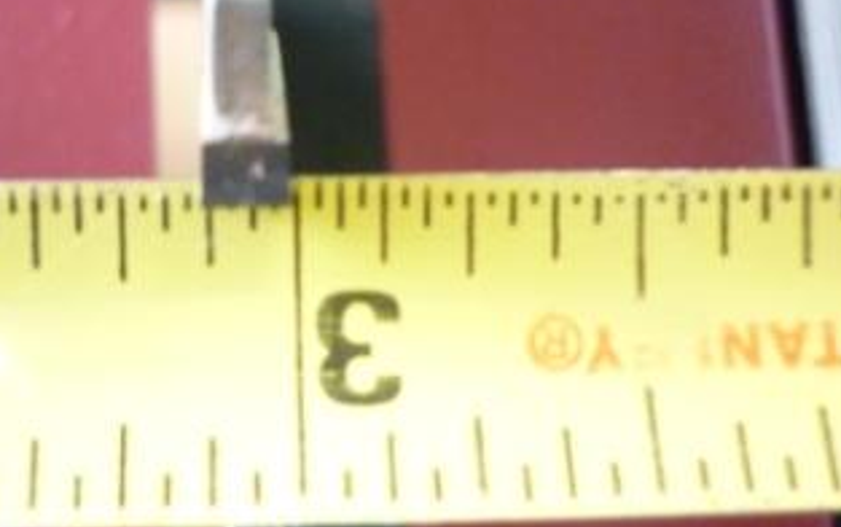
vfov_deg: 25.8
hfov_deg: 39.8
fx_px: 1147
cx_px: 277
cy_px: 204
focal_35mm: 50
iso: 800
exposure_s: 1/25
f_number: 2.8
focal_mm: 5.5
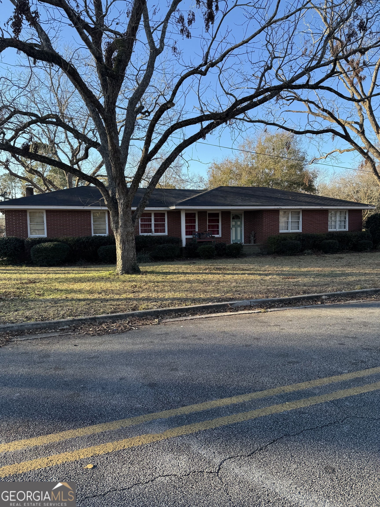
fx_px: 351
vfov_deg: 71.6
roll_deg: +1.4
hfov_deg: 56.8
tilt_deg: -4.2
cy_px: 254
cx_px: 190
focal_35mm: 24
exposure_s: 1/966
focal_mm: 6.76
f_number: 1.78
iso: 80
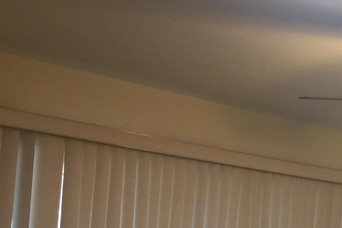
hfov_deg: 26.1
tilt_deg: +1.1
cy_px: 270
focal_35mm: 71
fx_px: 674
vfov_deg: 18.2
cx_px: 384
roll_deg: -4.3
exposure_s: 1/15
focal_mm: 4.15
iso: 64
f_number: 2.2
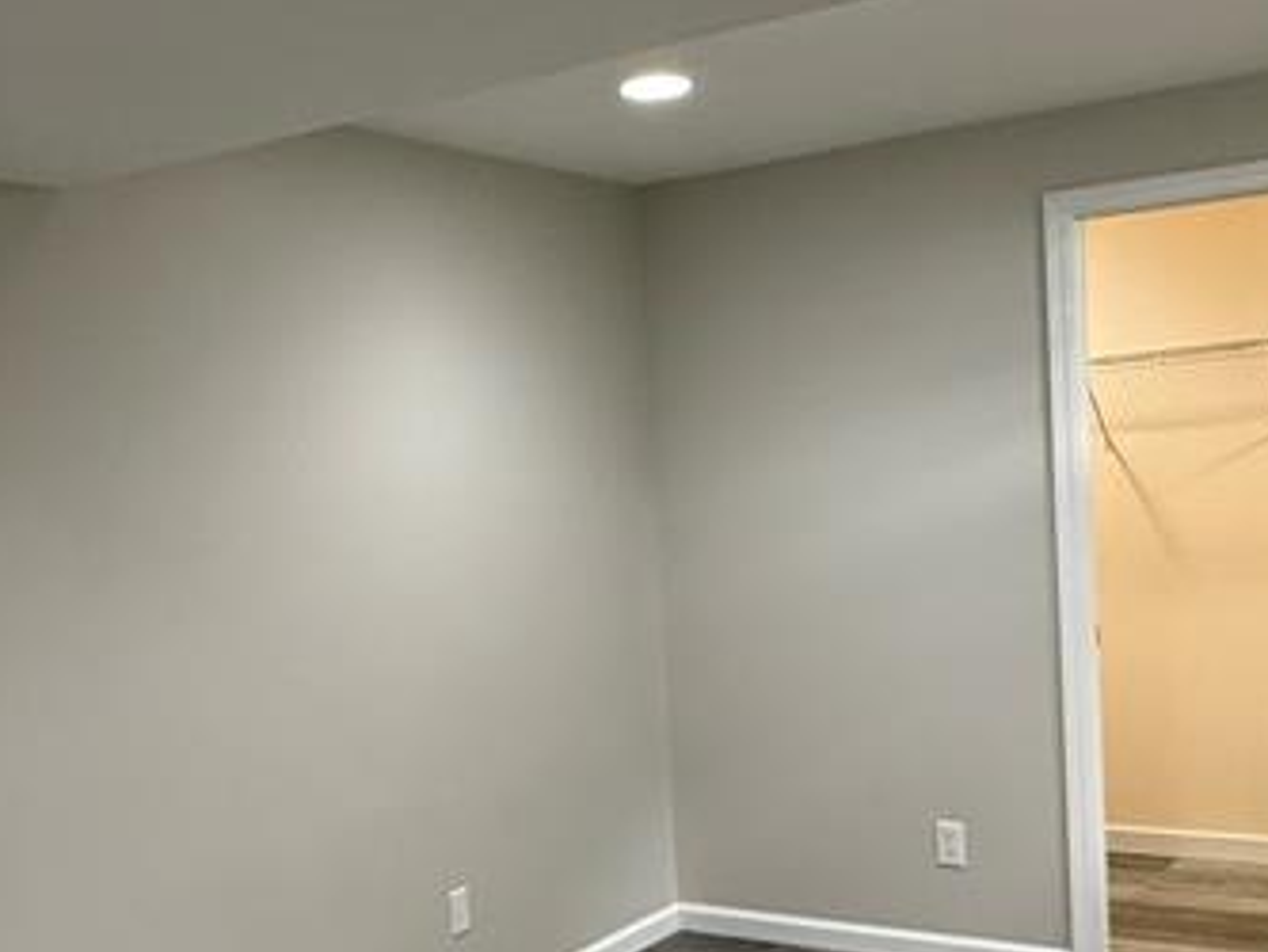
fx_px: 1576
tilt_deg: -3.8
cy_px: 594
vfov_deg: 33.5
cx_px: 647
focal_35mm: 43
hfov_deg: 43.8
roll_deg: +2.9
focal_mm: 2.22
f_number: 2.2
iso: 320
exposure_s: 1/120
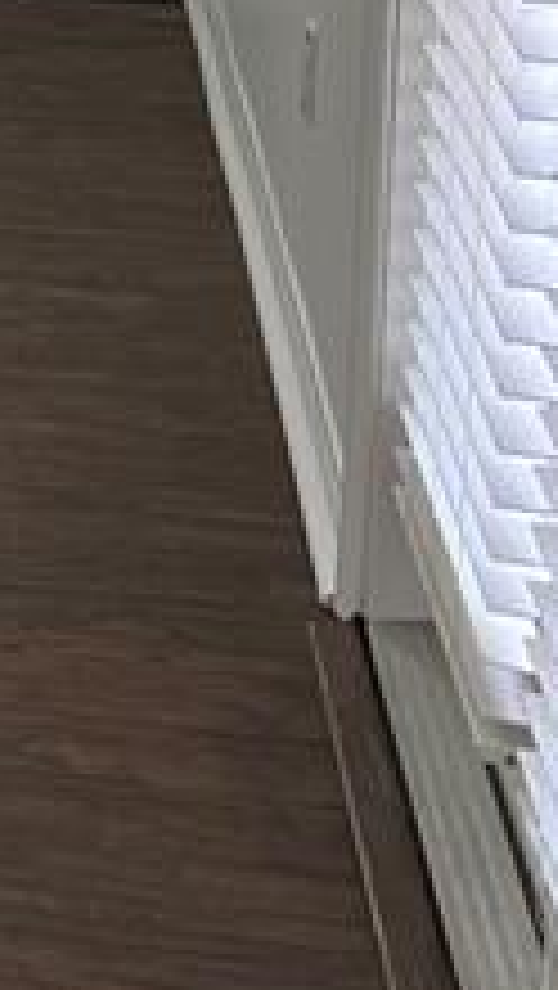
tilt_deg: -9.4
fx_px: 3467
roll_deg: +3.1
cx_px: -1386
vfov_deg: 15.6
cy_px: -238
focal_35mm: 132
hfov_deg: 7.5
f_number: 1.5
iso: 80
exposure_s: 1/120
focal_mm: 5.7
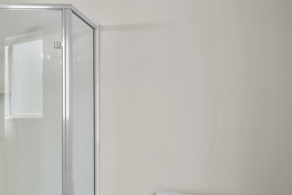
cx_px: -44
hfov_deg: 42.2
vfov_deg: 39.9
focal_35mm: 33
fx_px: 268
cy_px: 115
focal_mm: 14
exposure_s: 1/13
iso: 500
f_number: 8
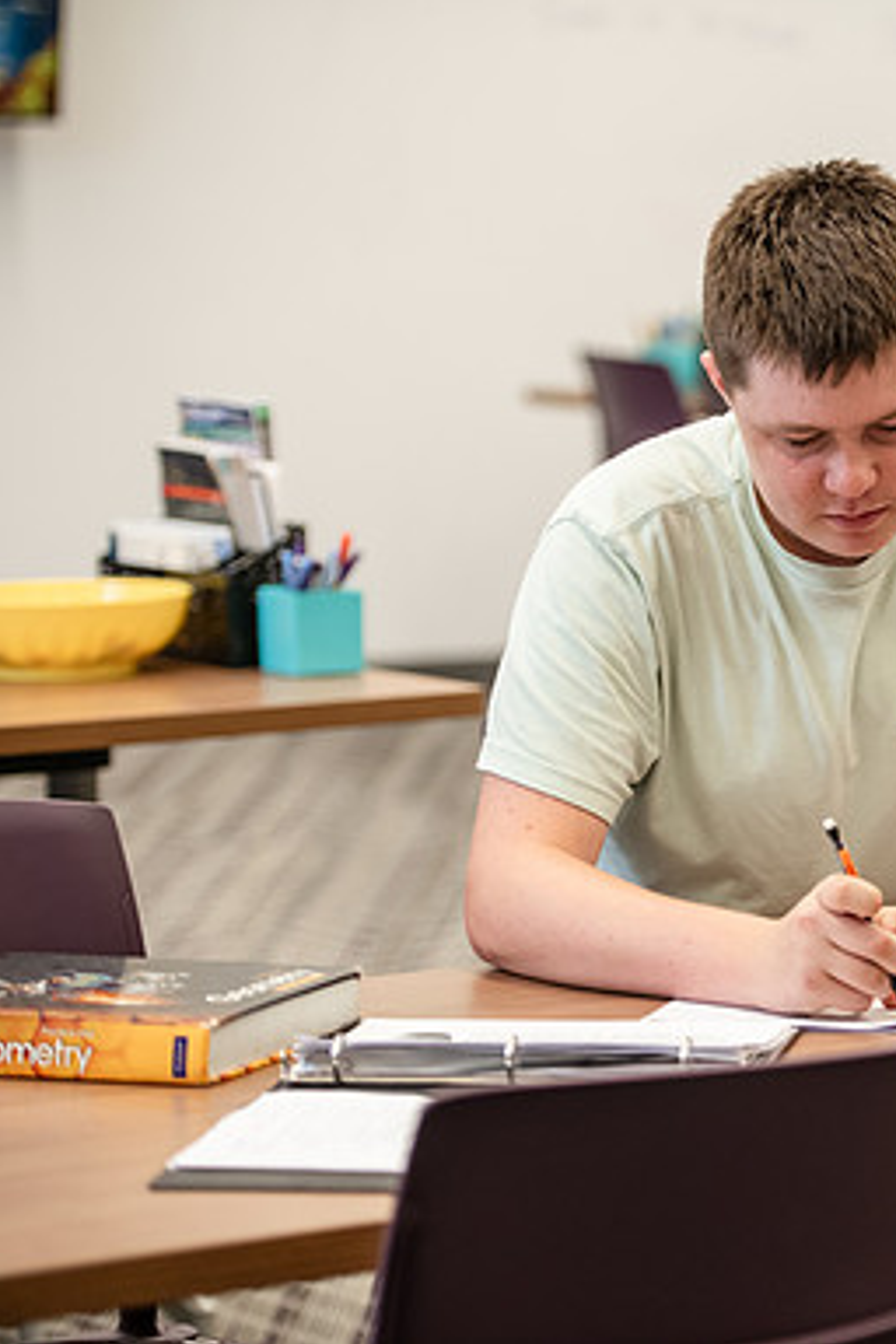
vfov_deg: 14.8
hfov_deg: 9.8
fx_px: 5189
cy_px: 670
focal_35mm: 139
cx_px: 1012
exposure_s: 1/200
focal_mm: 92
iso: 800
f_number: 2.8
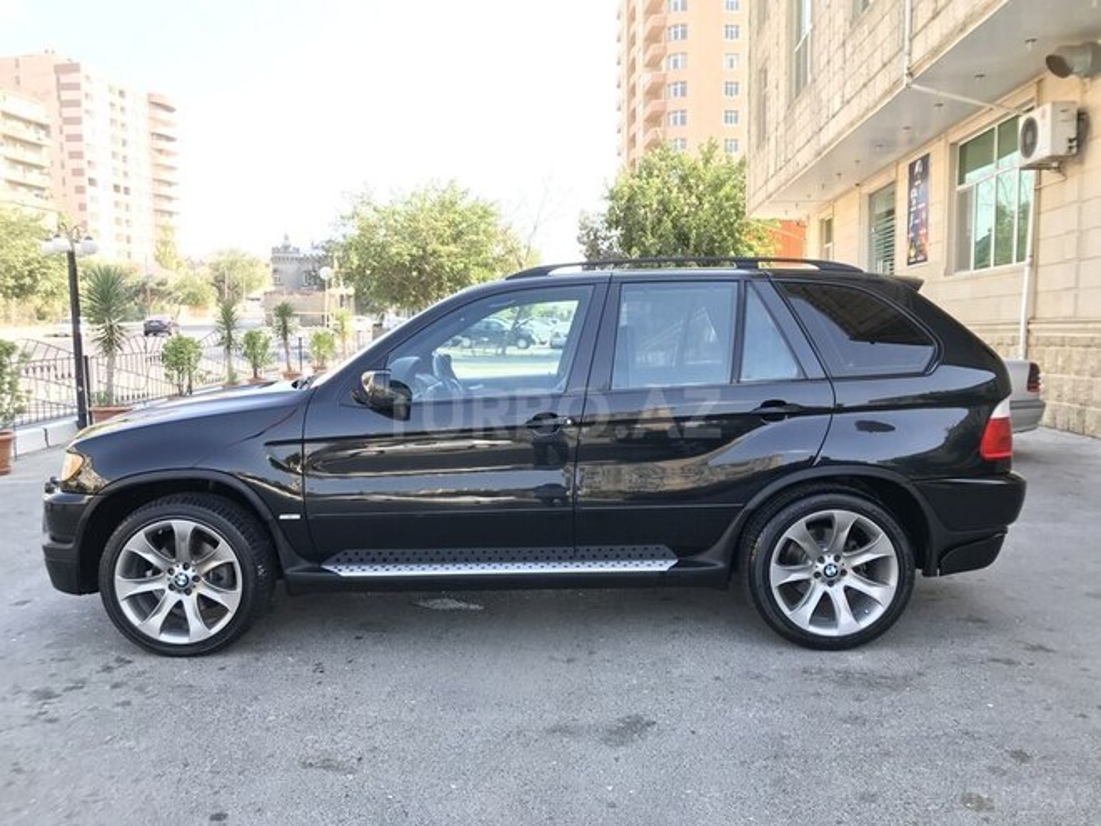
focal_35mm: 28
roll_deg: +0.2
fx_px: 891
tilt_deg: -4.7
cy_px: 413
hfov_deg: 63.4
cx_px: 550
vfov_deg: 49.7
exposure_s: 1/266
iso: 20
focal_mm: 3.99
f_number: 1.8
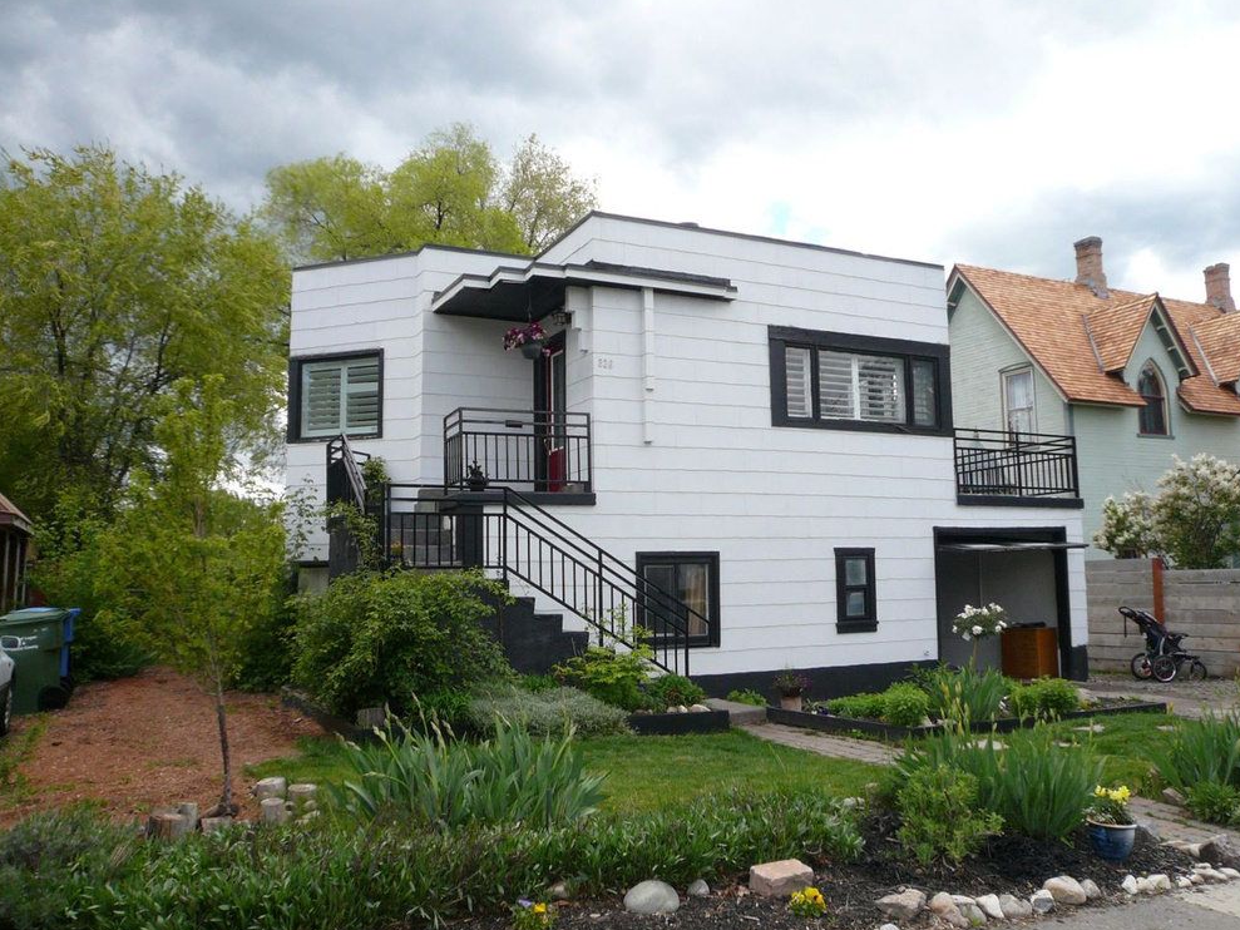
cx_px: 632
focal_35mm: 29
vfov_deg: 48.2
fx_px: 1039
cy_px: 475
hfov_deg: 61.6
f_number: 2.8
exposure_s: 1/800
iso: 100
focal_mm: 4.6
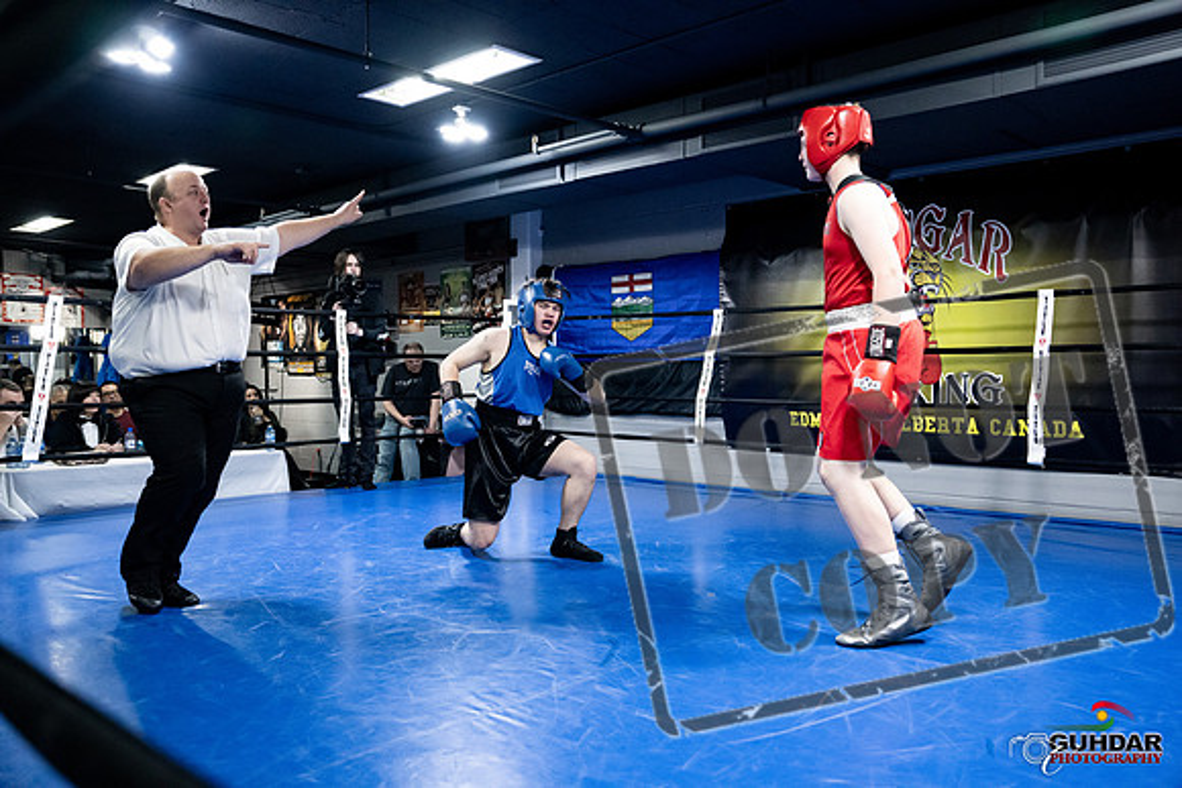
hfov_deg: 65.5
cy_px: 394
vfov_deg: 46.4
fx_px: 920
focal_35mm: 28
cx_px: 591
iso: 8000
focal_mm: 28
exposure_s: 1/1000
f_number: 2.8
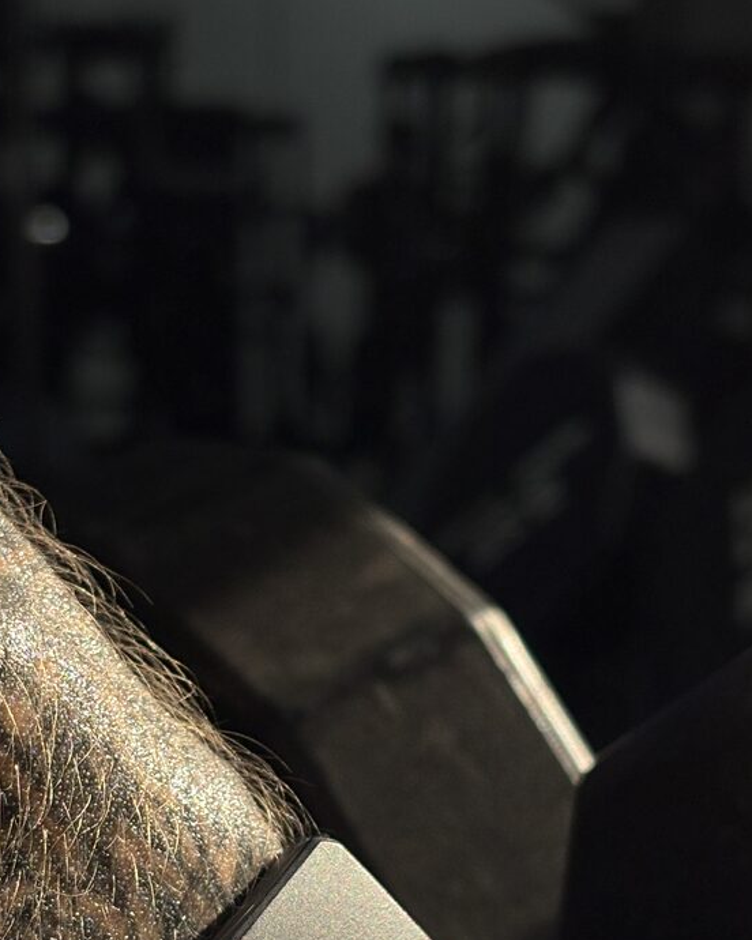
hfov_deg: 14.9
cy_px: 821
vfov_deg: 18.4
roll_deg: +0.3
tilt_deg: -8.9
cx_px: 260
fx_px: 2865
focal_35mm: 103
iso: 32
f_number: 1.6
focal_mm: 5.96
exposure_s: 1/716
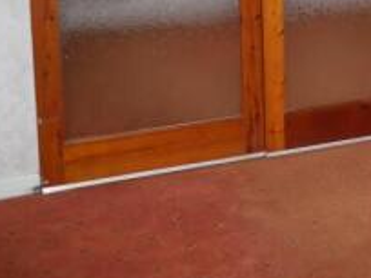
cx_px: 478
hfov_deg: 22.0
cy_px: -83
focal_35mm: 80
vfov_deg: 17.3
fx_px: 857
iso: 200
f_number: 2.5
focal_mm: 14
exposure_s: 1/60
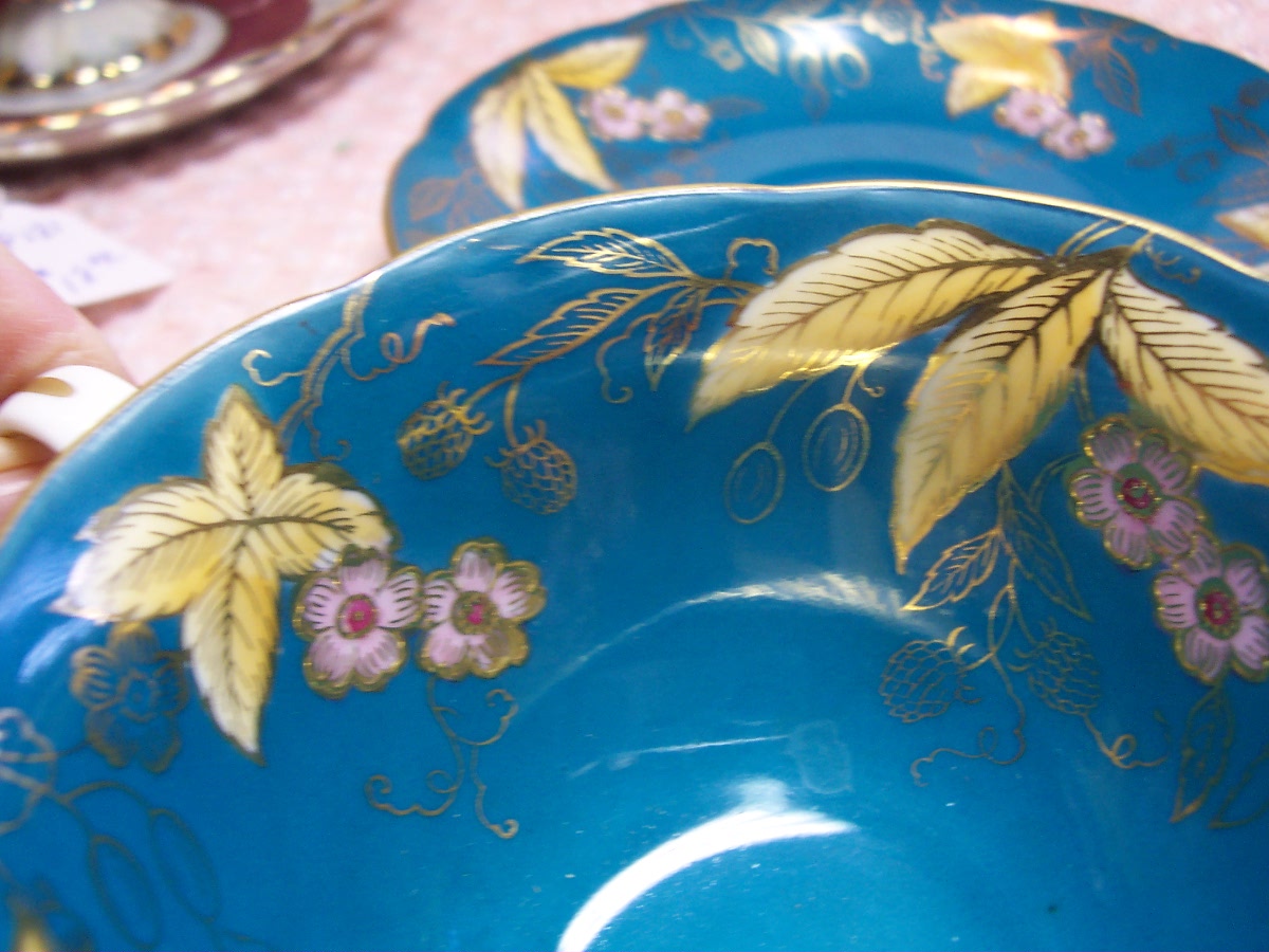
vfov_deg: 38.7
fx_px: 1356
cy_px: 476
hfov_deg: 50.1
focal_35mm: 37
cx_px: 634
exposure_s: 1/30
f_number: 2.8
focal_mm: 5.6
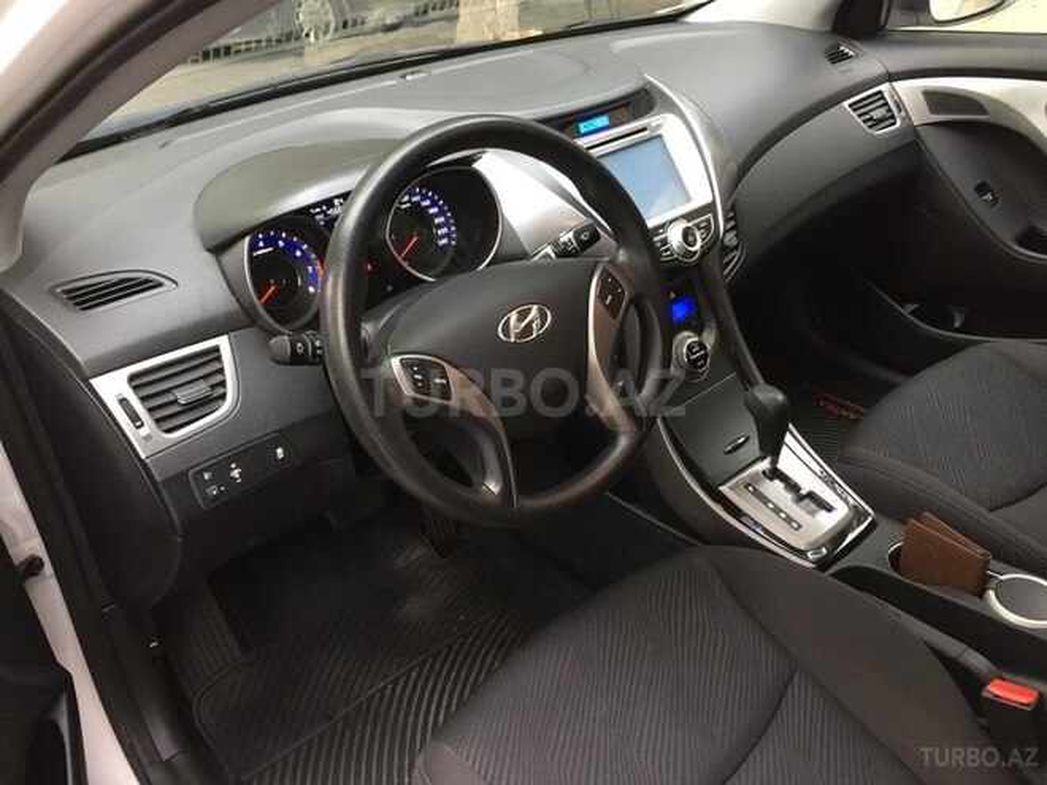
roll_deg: +5.4
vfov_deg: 48.2
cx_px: 524
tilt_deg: -26.2
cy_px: 392
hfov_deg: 61.7
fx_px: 877
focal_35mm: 29
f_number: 2.2
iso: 125
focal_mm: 4.15
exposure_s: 1/33
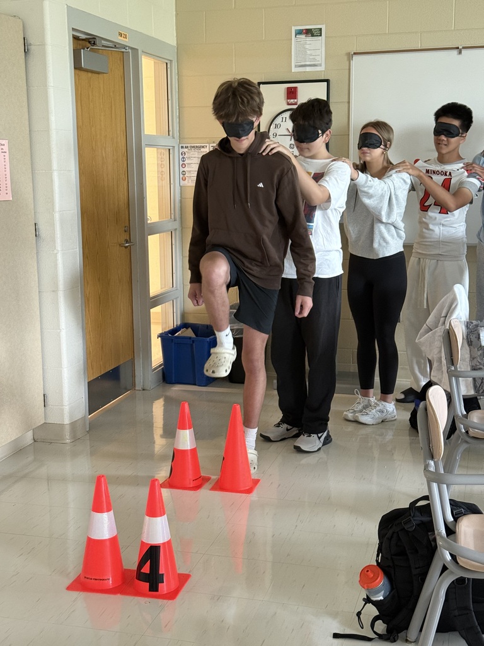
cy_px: 323
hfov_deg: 30.3
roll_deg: +0.7
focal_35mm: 48
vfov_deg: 39.7
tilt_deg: -8.5
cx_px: 242
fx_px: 895
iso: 250
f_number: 1.78
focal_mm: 6.76
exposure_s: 1/48
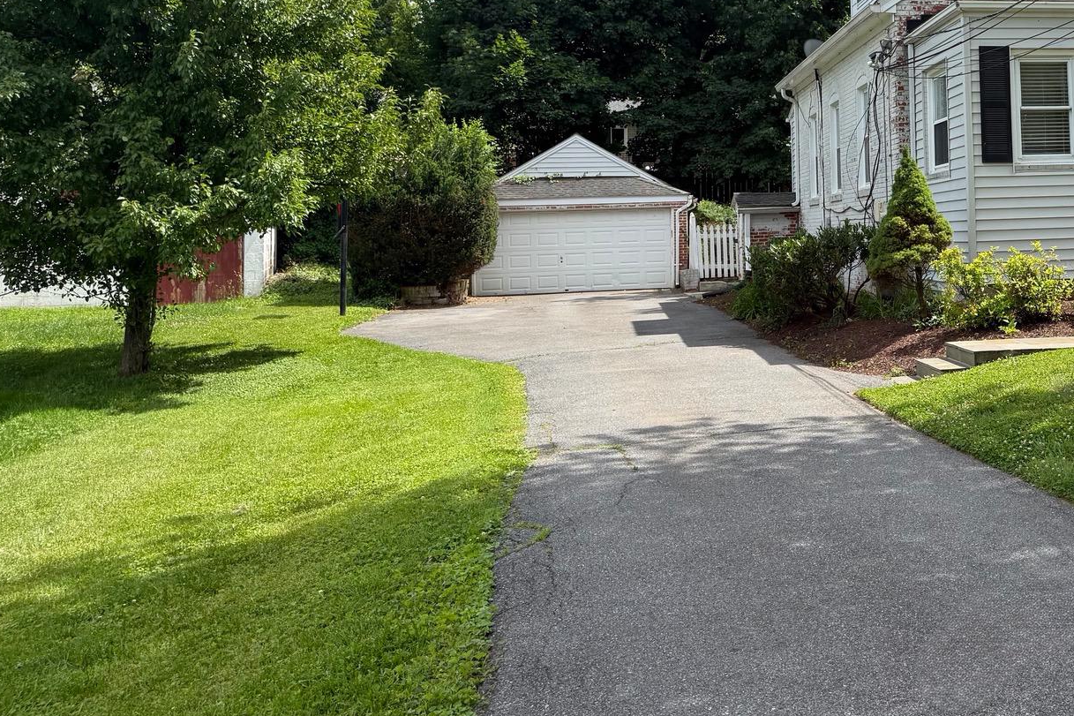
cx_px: 866
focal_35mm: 42
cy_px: 147
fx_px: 1253
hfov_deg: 44.1
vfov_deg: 31.1
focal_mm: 6.76
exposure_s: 1/3145
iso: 100
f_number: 1.78
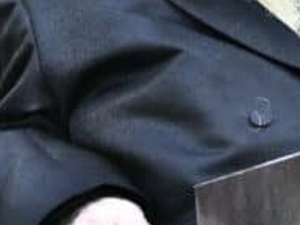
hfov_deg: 14.6
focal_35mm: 131
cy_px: -91
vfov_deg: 11.0
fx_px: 1135
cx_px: 345
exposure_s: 1/125
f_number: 5.6
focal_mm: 34
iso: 4000
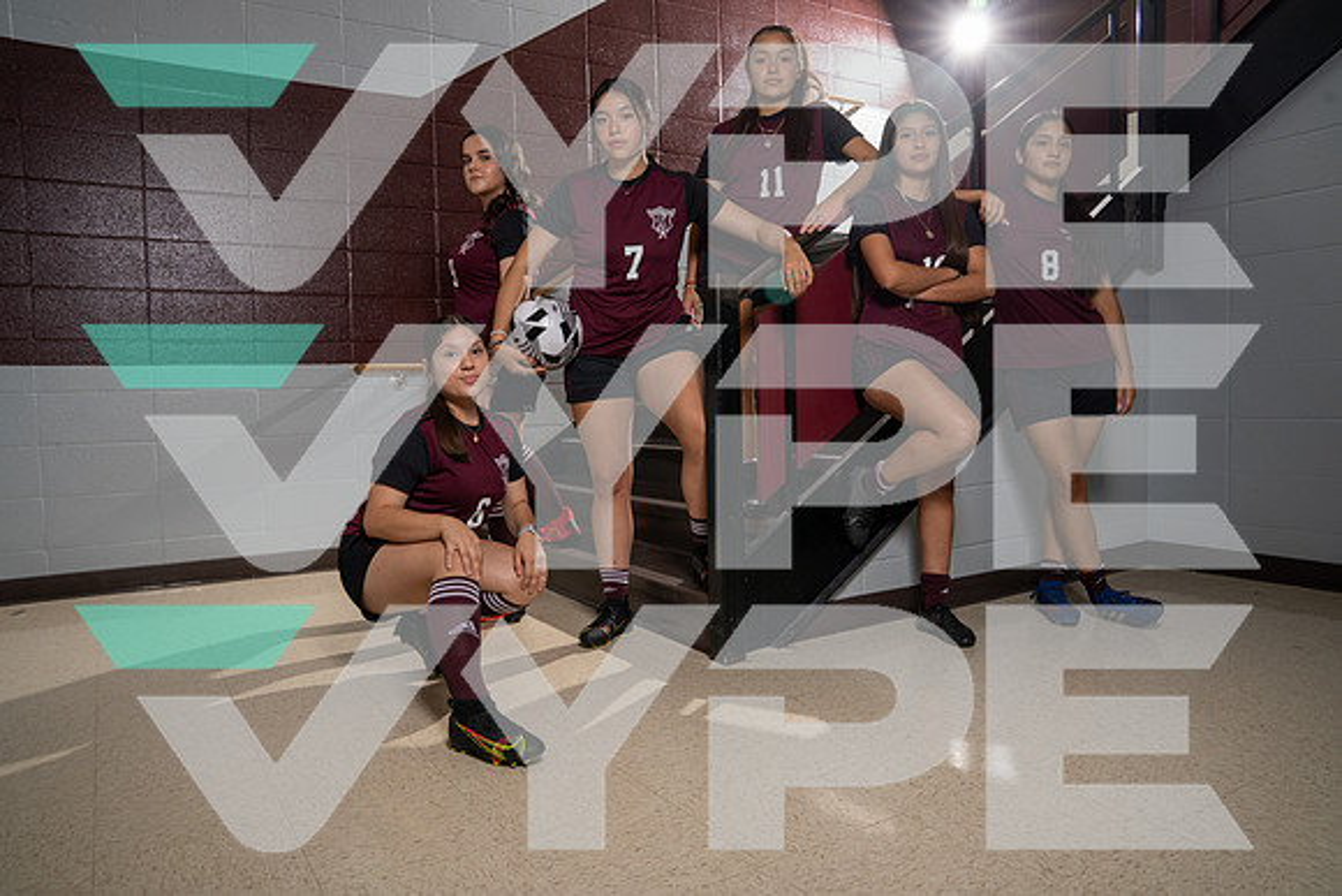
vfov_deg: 53.2
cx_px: 671
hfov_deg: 73.7
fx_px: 895
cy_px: 448
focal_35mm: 24
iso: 400
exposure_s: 1/250
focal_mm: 24
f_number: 8
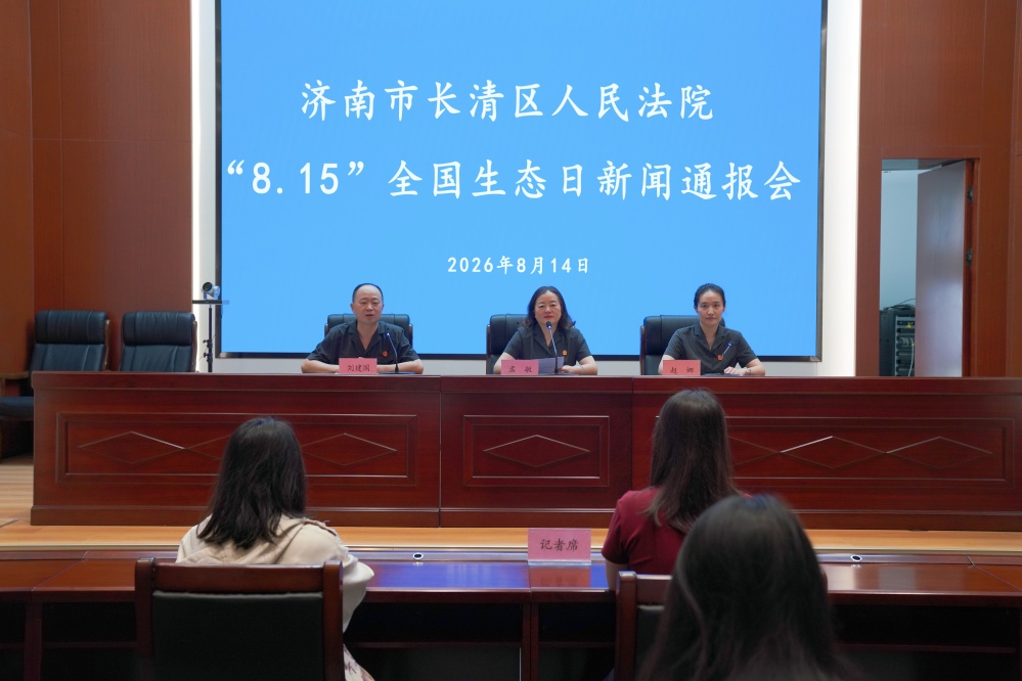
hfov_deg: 54.4
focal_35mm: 35
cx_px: 511
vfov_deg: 37.9
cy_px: 340
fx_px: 994
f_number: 4
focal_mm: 35
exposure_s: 1/160
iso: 1000
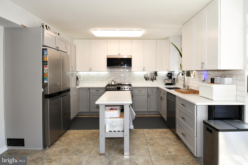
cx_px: 124
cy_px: 82
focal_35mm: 18
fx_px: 124
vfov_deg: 67.4
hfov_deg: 90.0
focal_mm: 12
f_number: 5
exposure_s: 1/100
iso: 200
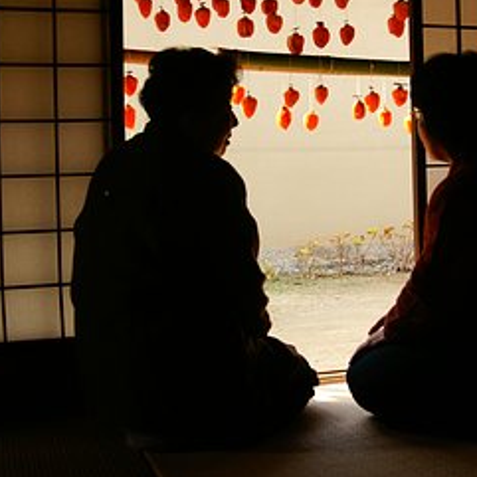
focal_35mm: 54
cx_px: 289
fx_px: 842
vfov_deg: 31.5
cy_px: 172
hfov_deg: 31.5
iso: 200
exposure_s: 1/160
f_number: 5.6
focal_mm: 20
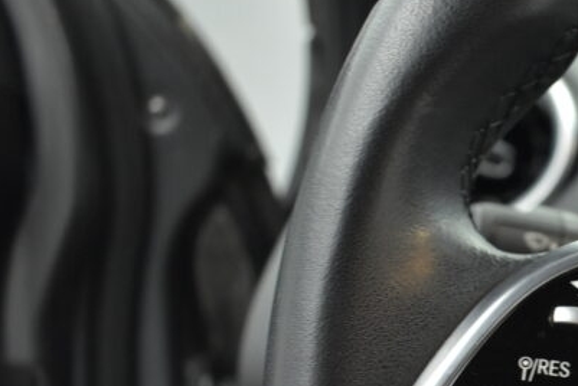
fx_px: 1109
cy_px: 359
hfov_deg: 26.5
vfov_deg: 19.4
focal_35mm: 69
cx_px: 664
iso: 1600
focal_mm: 18
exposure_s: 1/80
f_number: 3.5
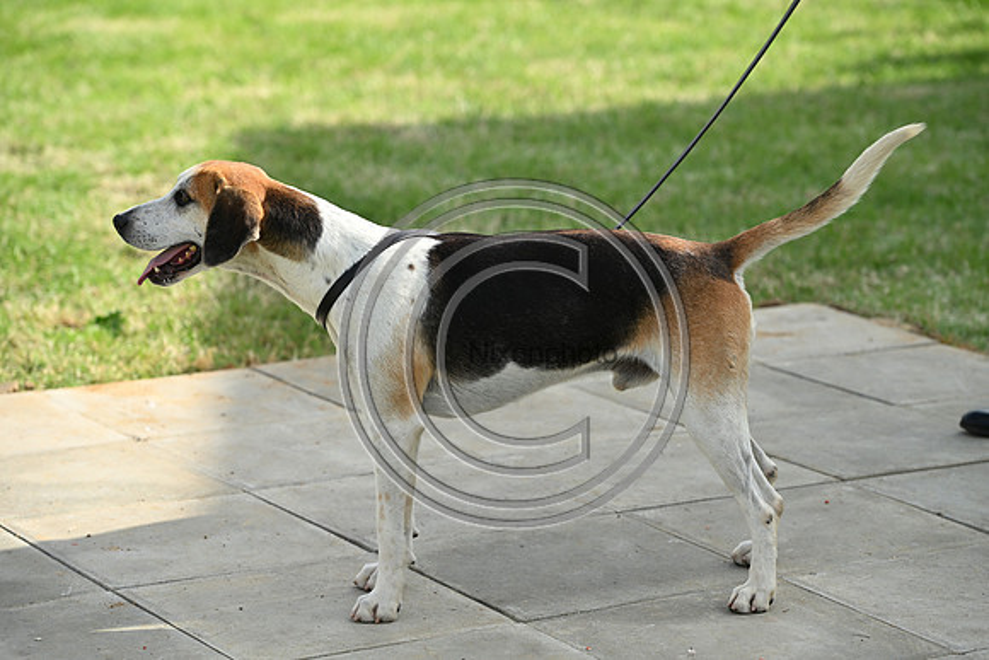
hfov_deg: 16.4
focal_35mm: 125
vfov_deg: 11.0
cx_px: 494
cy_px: 330
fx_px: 3435
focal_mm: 125
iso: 250
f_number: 4.5
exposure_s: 1/1000
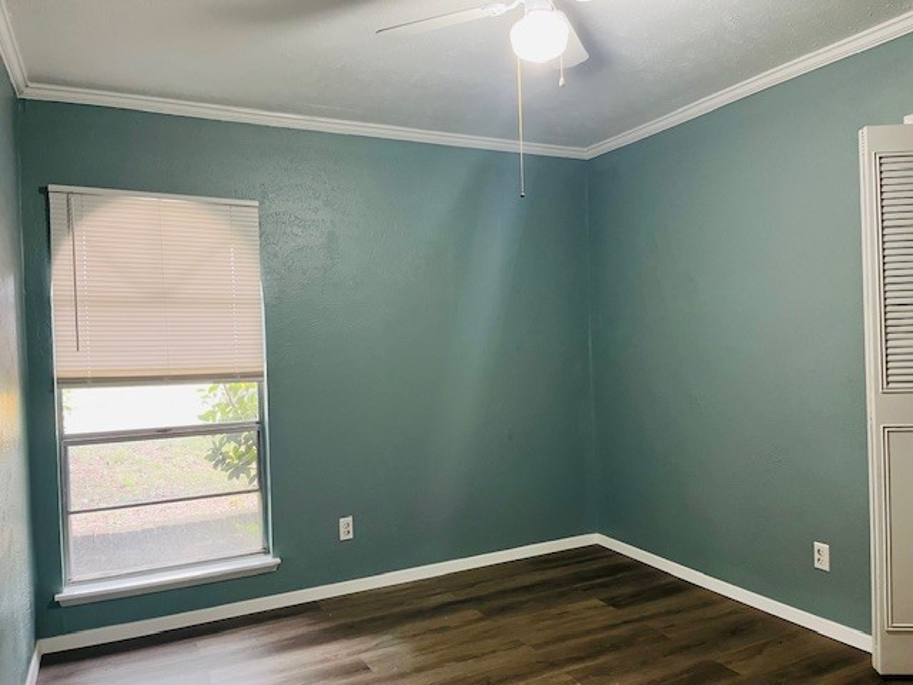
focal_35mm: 26
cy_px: 342
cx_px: 456
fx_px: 686
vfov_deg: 53.1
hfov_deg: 67.3
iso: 320
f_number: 1.6
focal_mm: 5.1
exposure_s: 1/60
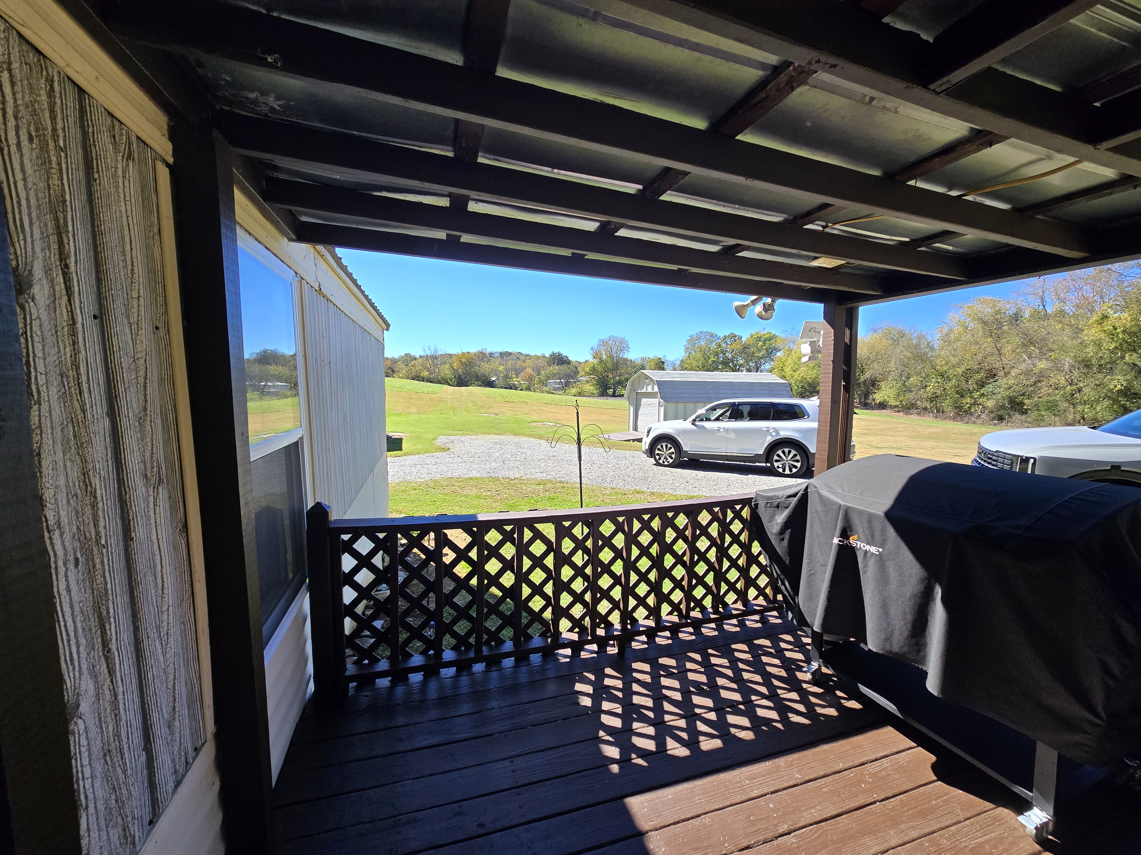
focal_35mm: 13
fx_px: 429
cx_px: 570
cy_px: 428
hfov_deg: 106.2
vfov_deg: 89.9
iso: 125
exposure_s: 1/2000
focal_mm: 2.2
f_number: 2.2
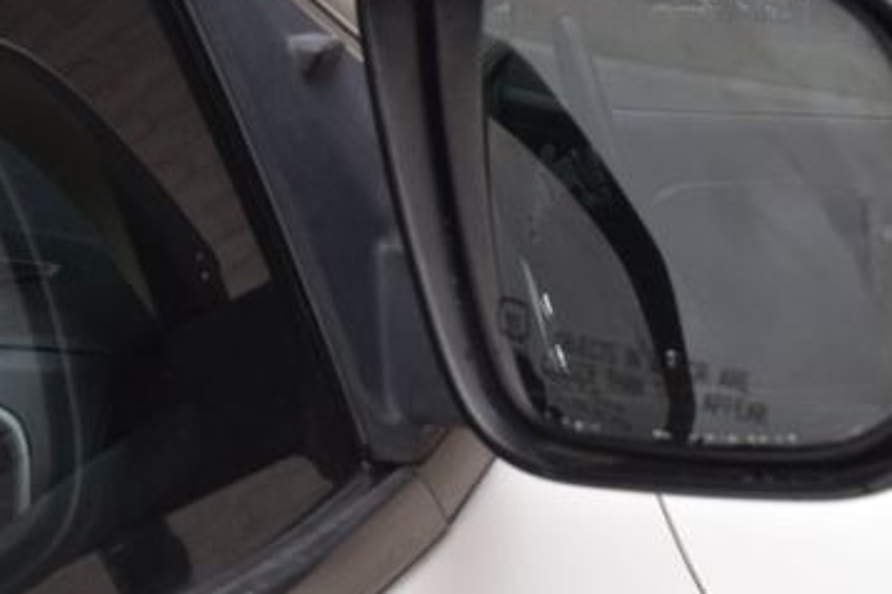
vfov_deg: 9.3
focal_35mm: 148
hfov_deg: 13.8
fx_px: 3664
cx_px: 772
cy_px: 137
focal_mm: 55
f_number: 9
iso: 400
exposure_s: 1/125
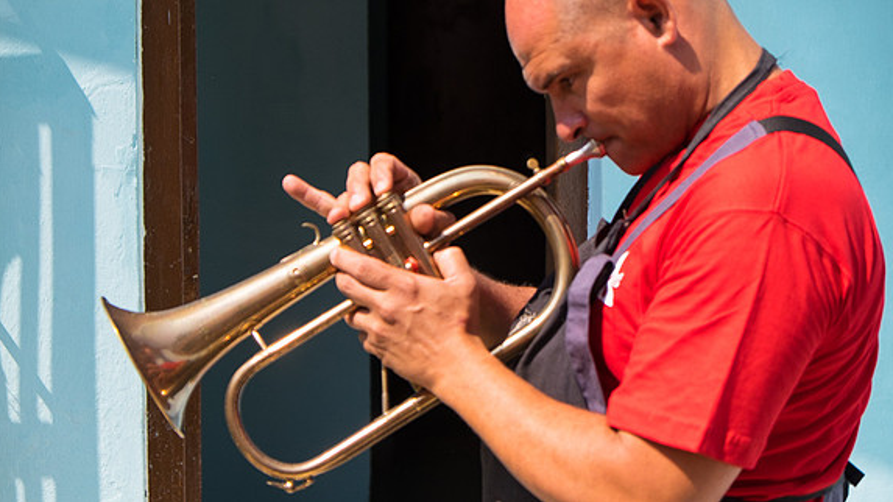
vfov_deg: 13.7
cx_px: 447
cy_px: 202
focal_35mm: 88
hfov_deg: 24.2
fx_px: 2083
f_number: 4
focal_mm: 55
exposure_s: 1/1900
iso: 400
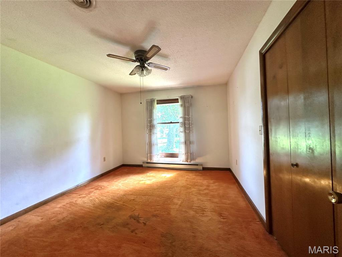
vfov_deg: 85.7
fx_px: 138
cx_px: 171
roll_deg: +2.6
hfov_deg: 102.1
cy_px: 128
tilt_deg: +0.2
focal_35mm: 14
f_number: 2.2
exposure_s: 1/60
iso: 200
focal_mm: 2.22
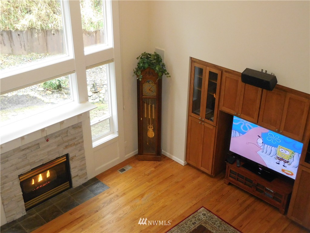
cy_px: 116
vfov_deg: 36.8
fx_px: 349
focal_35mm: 39
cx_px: 155
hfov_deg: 47.9
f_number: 3.9
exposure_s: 1/30
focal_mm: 7
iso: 720
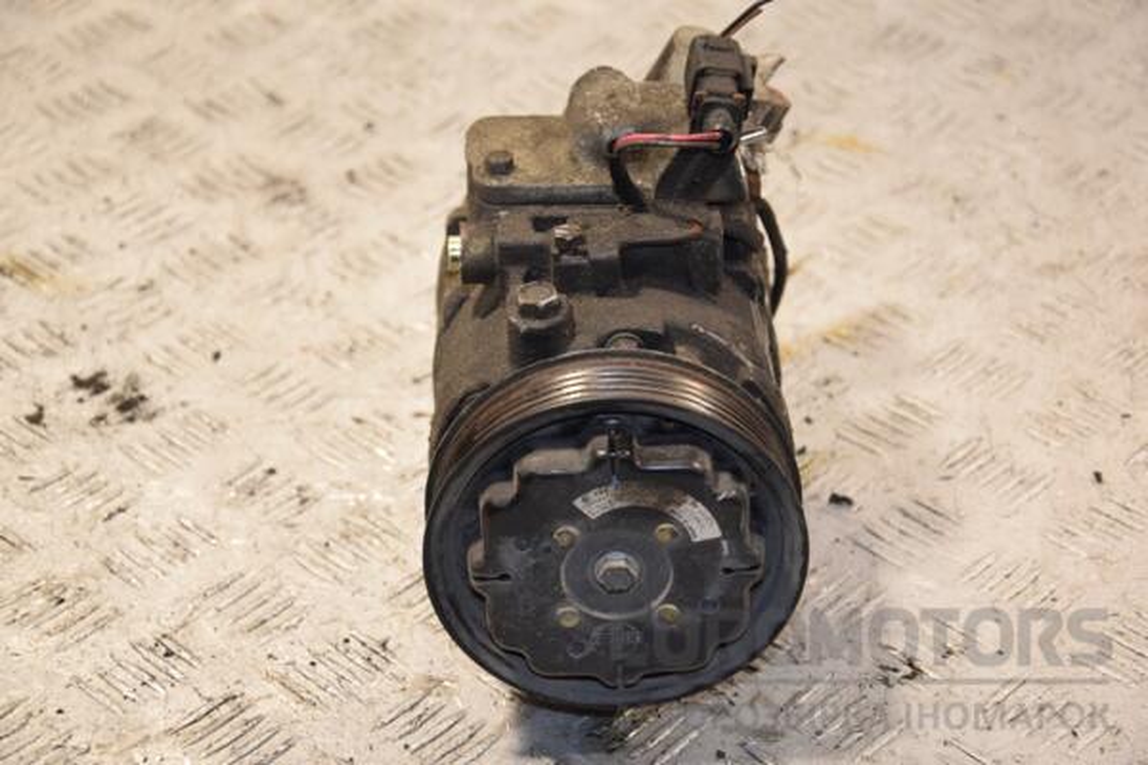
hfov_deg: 21.9
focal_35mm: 93
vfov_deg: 14.7
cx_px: 574
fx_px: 2965
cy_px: 382
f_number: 5.3
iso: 800
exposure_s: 1/160
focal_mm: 62
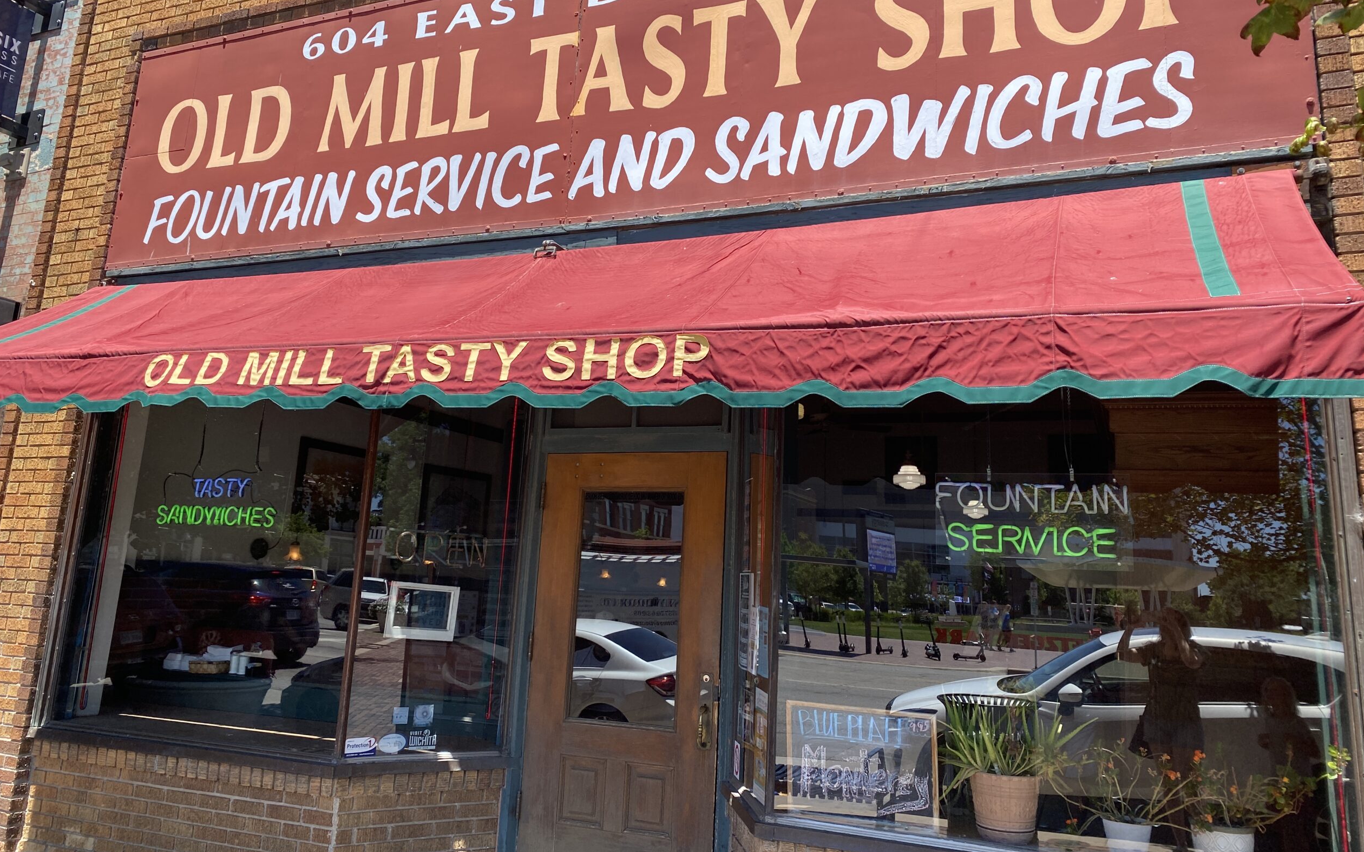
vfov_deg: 44.4
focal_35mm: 28
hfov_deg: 66.5
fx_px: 1041
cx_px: 686
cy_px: 353
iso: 32
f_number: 1.8
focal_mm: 4.25
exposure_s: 1/1245
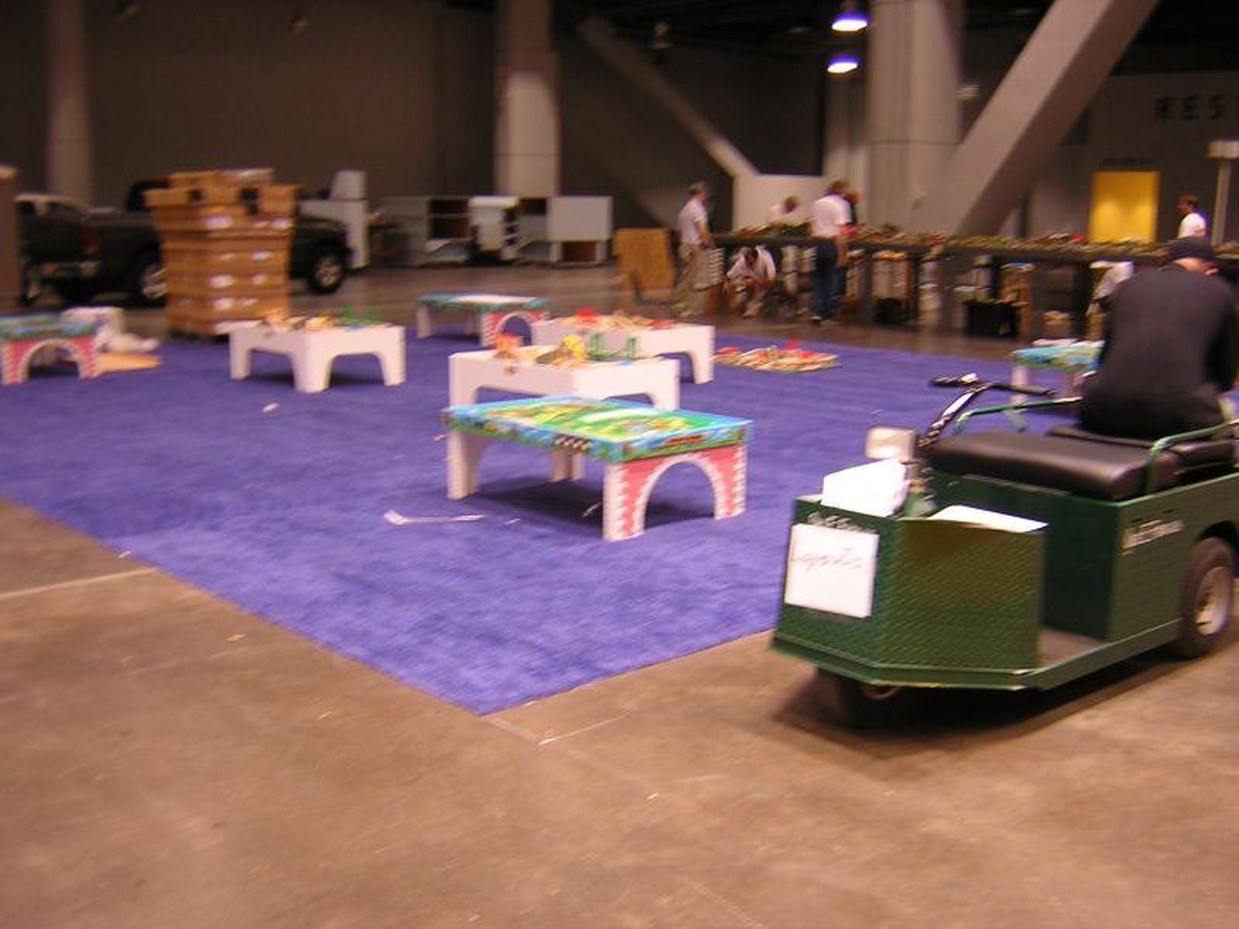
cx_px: 620
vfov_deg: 39.7
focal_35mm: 36
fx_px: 1289
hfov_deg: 51.4
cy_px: 464
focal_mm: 4.7
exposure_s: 1/5.5
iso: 100
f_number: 2.6
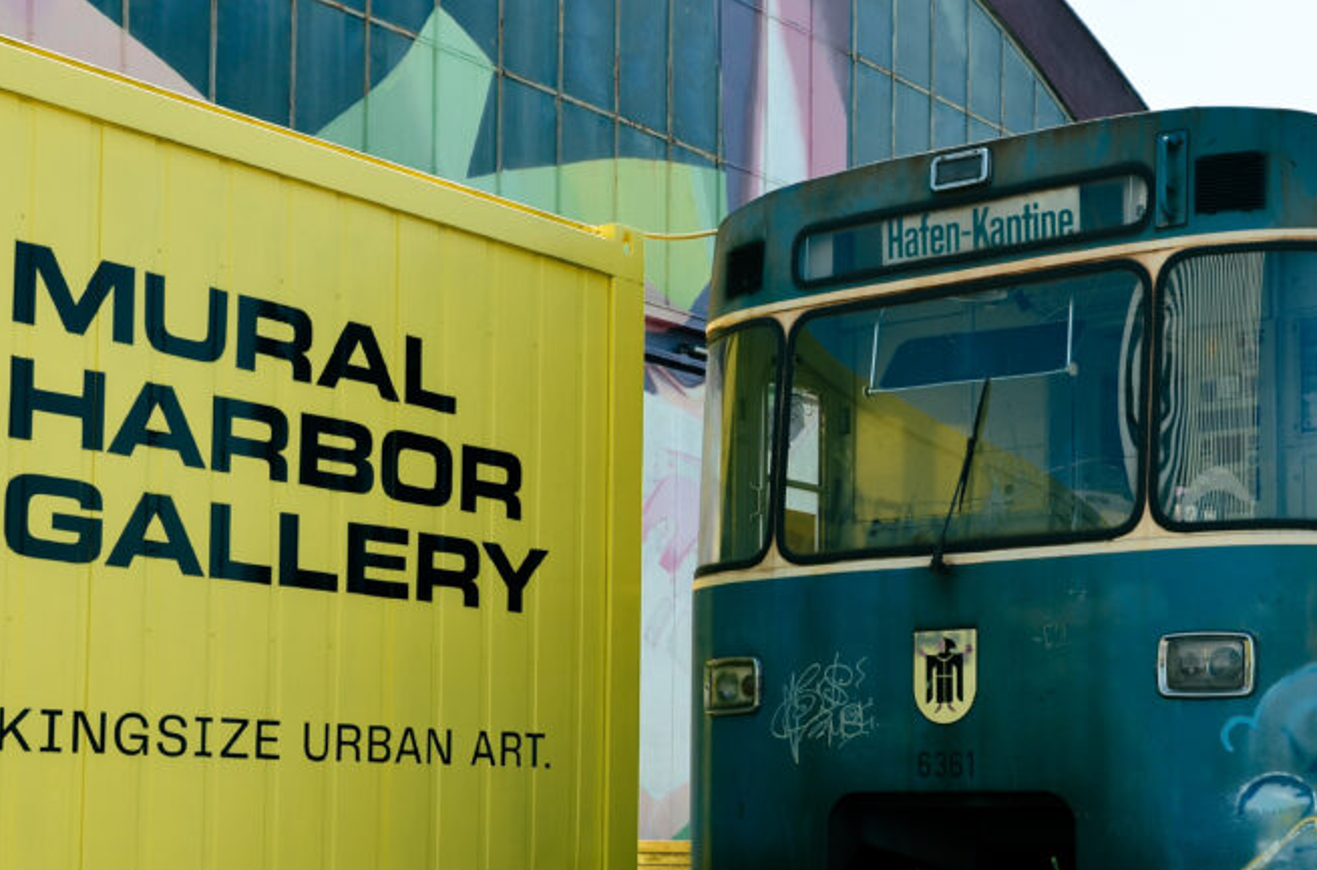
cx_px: 927
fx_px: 2226
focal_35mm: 61
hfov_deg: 32.6
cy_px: 665
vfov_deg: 21.9
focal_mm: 26
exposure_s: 1/640
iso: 200
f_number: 7.1
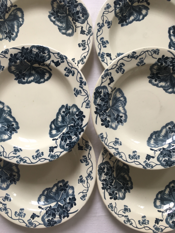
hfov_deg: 48.2
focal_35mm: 29
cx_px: 88
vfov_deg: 61.7
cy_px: 116
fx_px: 195
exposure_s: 1/50
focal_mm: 4.15
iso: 32
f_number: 2.2
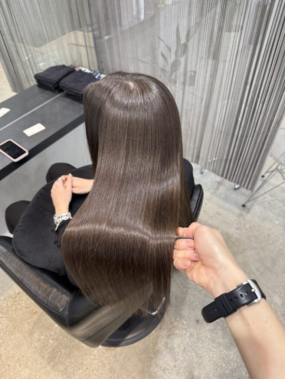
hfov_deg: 56.8
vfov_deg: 71.6
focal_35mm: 24
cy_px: 190
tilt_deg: -46.6
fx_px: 263
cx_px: 142
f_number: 1.78
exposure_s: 1/100
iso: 200
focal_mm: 6.76
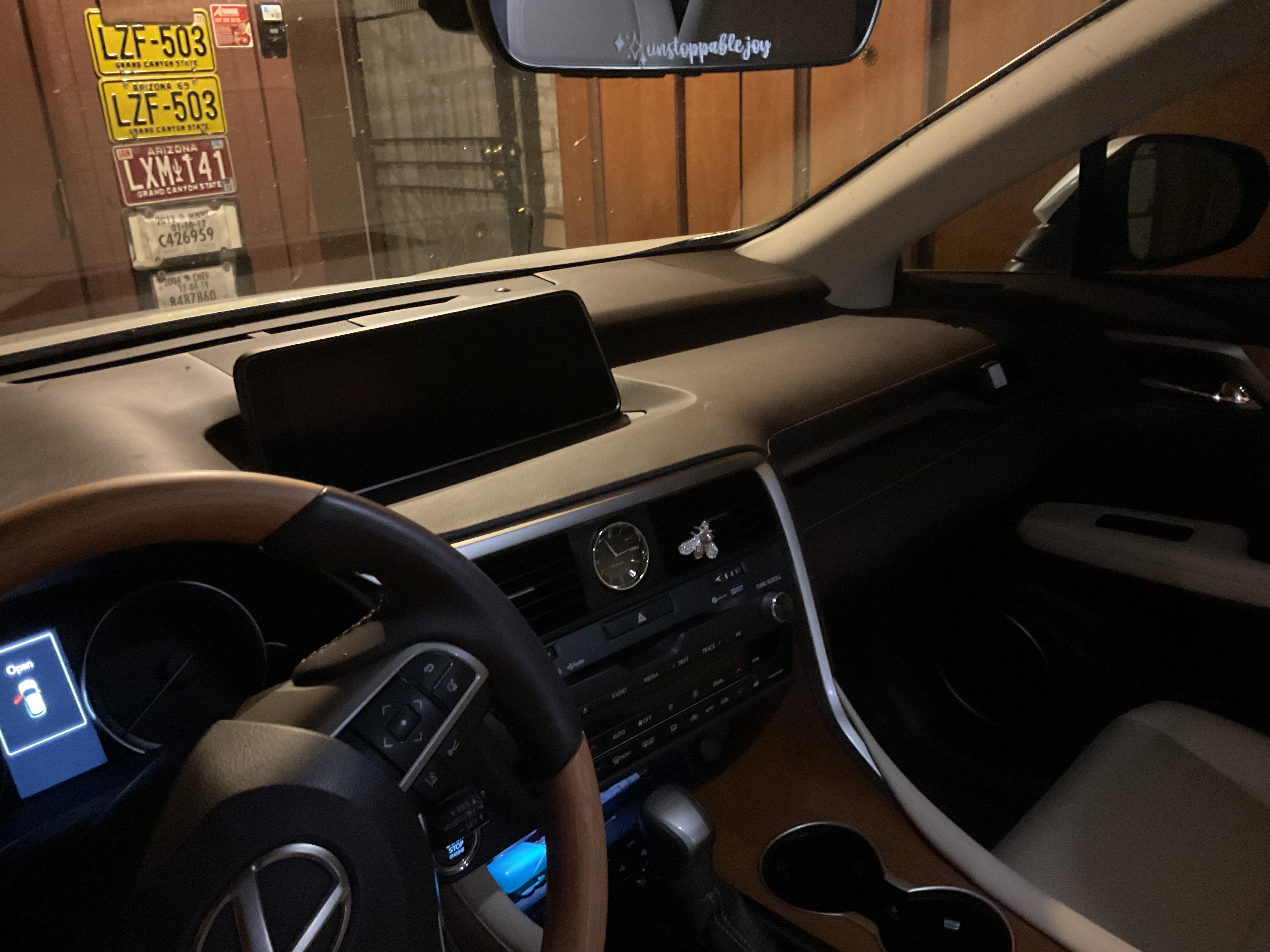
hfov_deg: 61.7
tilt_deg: -21.0
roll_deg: +3.0
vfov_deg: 48.2
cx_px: 635
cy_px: 476
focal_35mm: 29
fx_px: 1064
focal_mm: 3
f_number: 1.8
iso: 640
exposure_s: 1/15
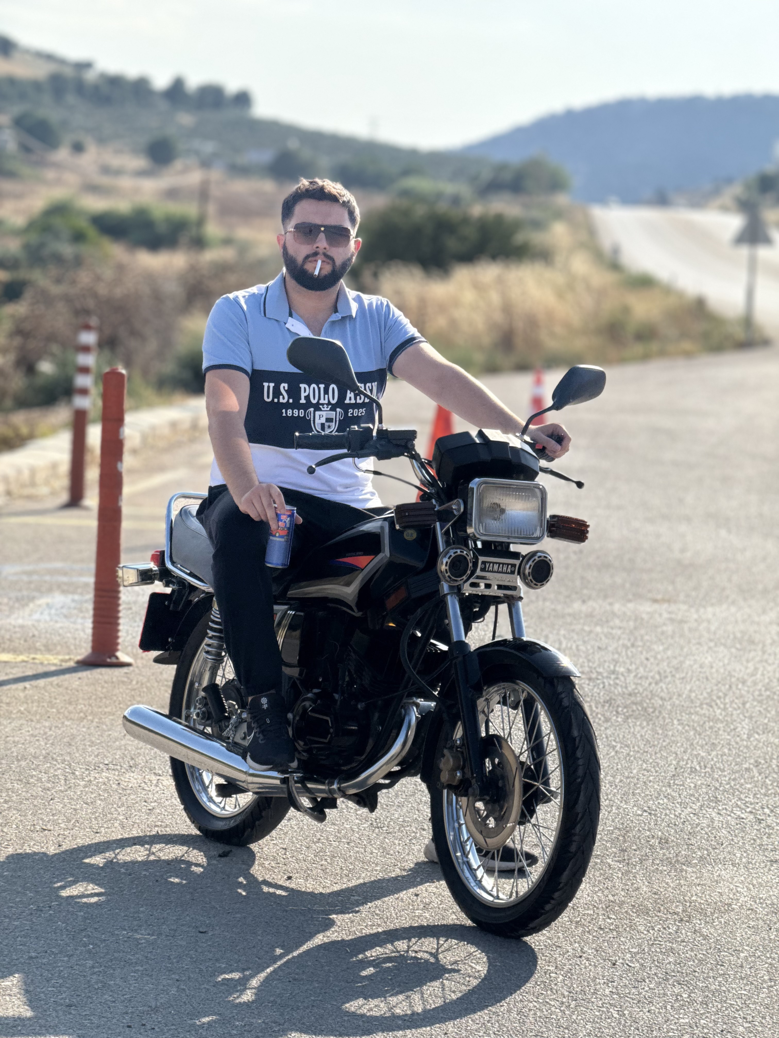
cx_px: 390
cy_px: 519
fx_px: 3601
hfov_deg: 12.3
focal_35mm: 120
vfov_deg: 16.4
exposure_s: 1/1395
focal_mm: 15.66
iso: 64
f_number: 2.8
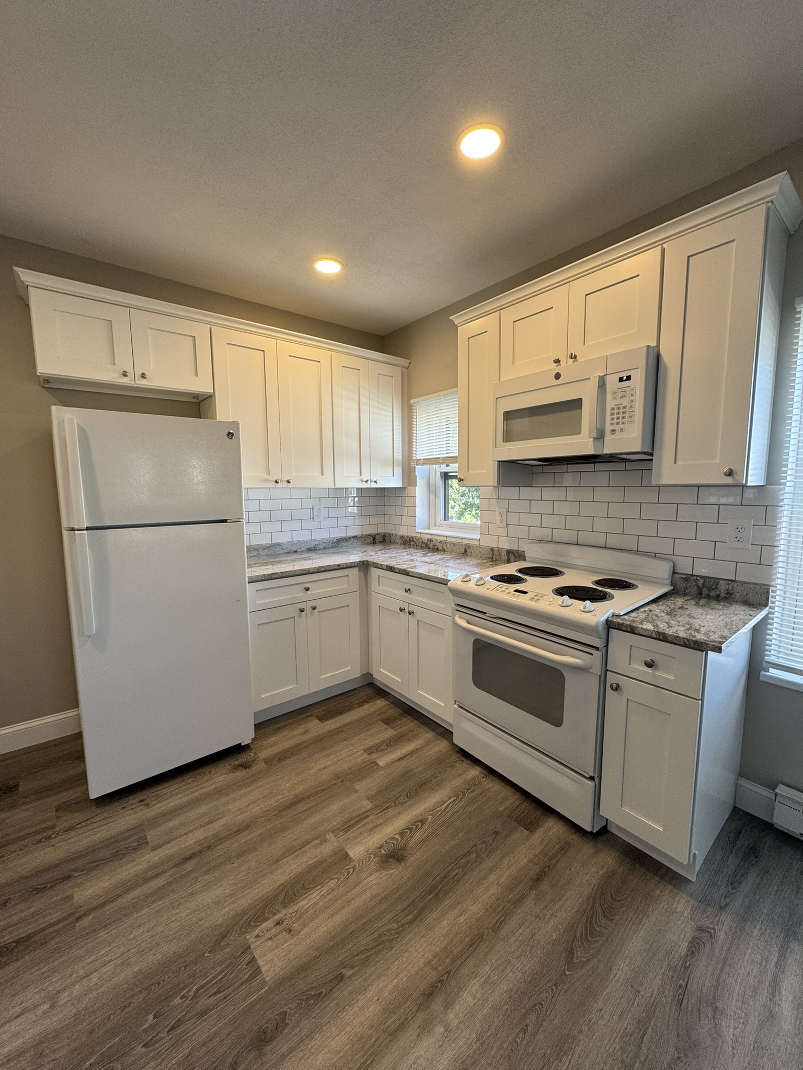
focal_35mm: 14
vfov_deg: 102.1
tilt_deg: -6.7
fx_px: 433
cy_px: 535
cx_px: 402
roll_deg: +1.0
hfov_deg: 85.7
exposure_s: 1/120
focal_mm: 2.22
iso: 100
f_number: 2.2
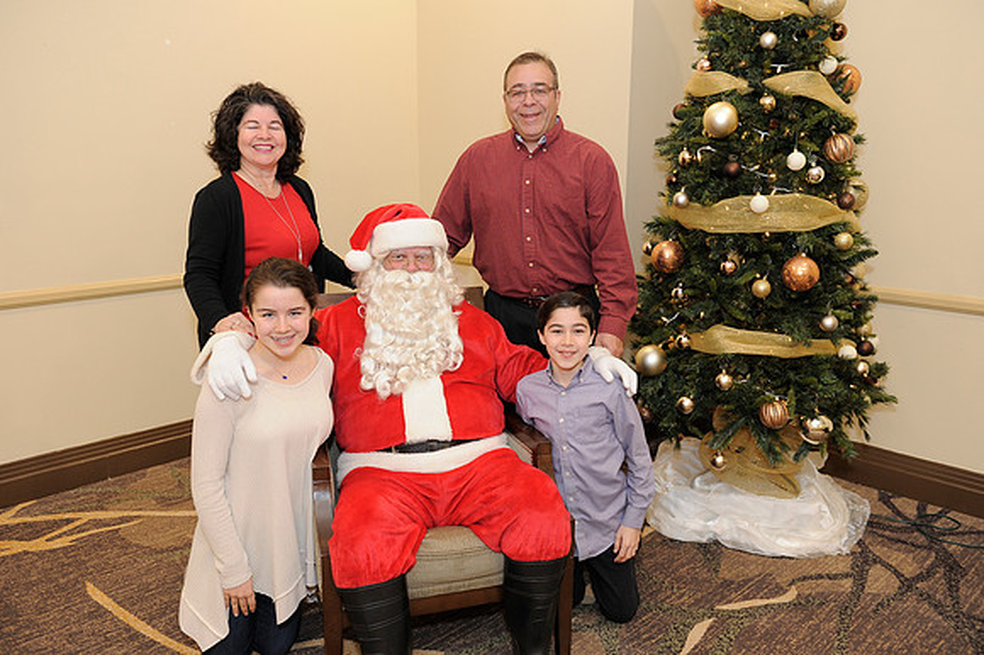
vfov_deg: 44.9
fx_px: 792
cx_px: 492
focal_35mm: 29
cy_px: 328
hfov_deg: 63.7
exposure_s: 1/100
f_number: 4
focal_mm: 29
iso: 1600
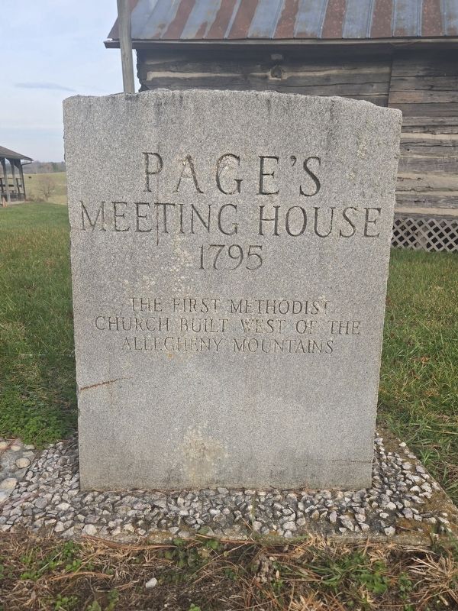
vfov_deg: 73.9
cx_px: 229
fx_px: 406
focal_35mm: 23
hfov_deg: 58.9
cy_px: 306
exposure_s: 1/476
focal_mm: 5.4
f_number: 1.8
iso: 25
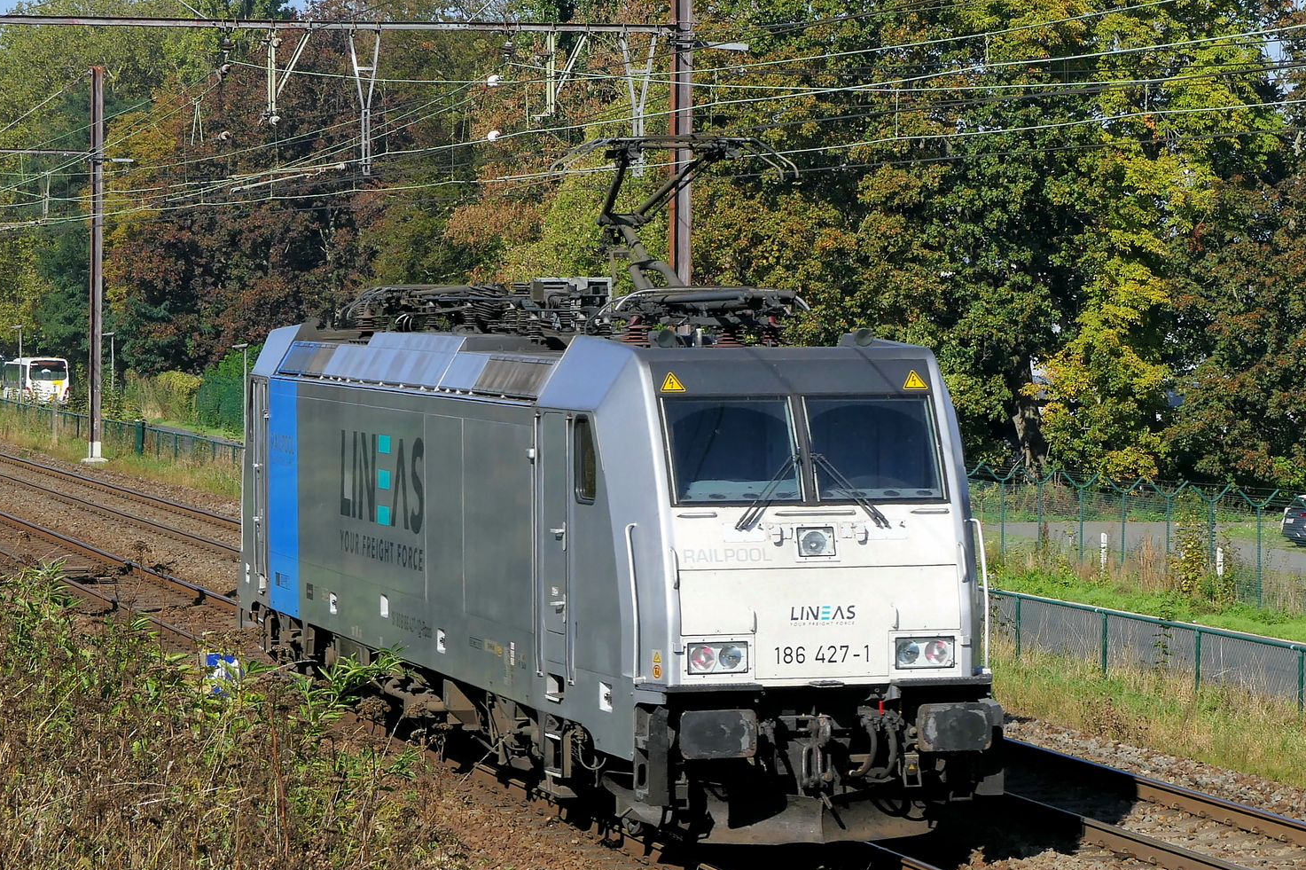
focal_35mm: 88
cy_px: 440
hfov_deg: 23.1
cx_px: 683
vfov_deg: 15.5
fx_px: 3191
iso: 250
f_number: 7.1
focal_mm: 29.8
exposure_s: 1/800
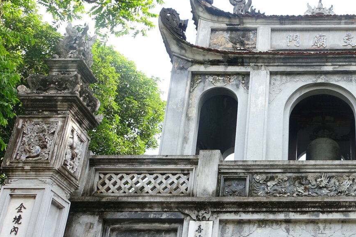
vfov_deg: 28.5
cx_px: 313
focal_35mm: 47
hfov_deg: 39.3
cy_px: 152
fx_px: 465
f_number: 5.6
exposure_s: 1/200
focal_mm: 9.08
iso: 125
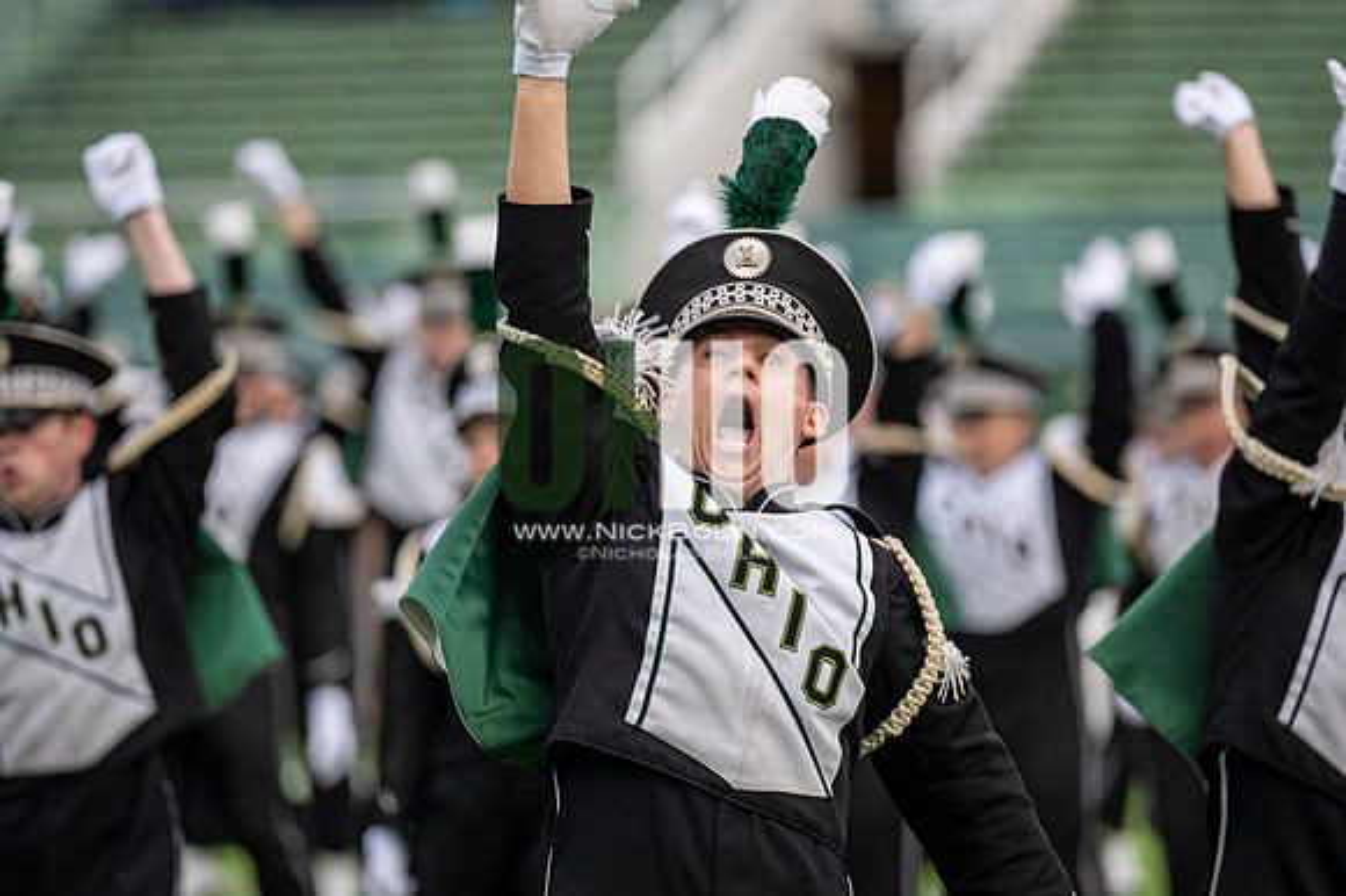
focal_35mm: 300
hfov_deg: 6.9
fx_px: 11210
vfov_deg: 4.6
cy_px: 448
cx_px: 673
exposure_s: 1/500
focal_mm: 200
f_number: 2.8
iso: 250
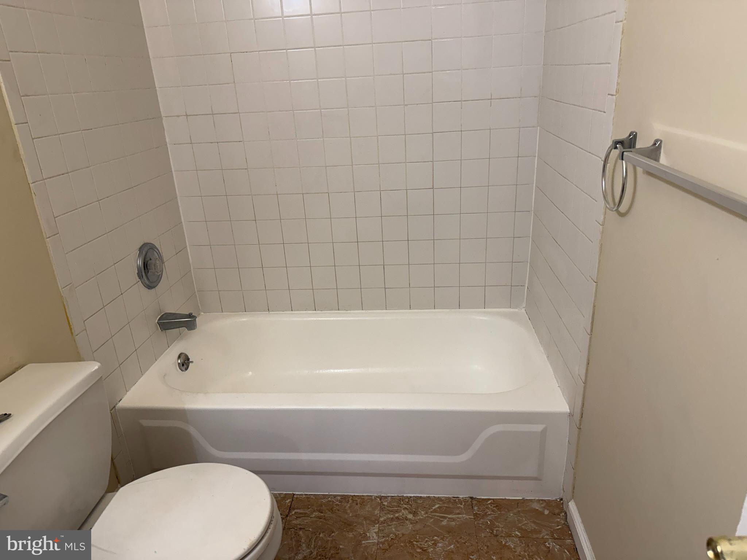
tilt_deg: -21.9
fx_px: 518
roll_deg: +3.1
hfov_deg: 71.6
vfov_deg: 56.8
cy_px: 280
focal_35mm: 24
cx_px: 374
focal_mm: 6.76
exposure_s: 1/120
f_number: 1.78
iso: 200
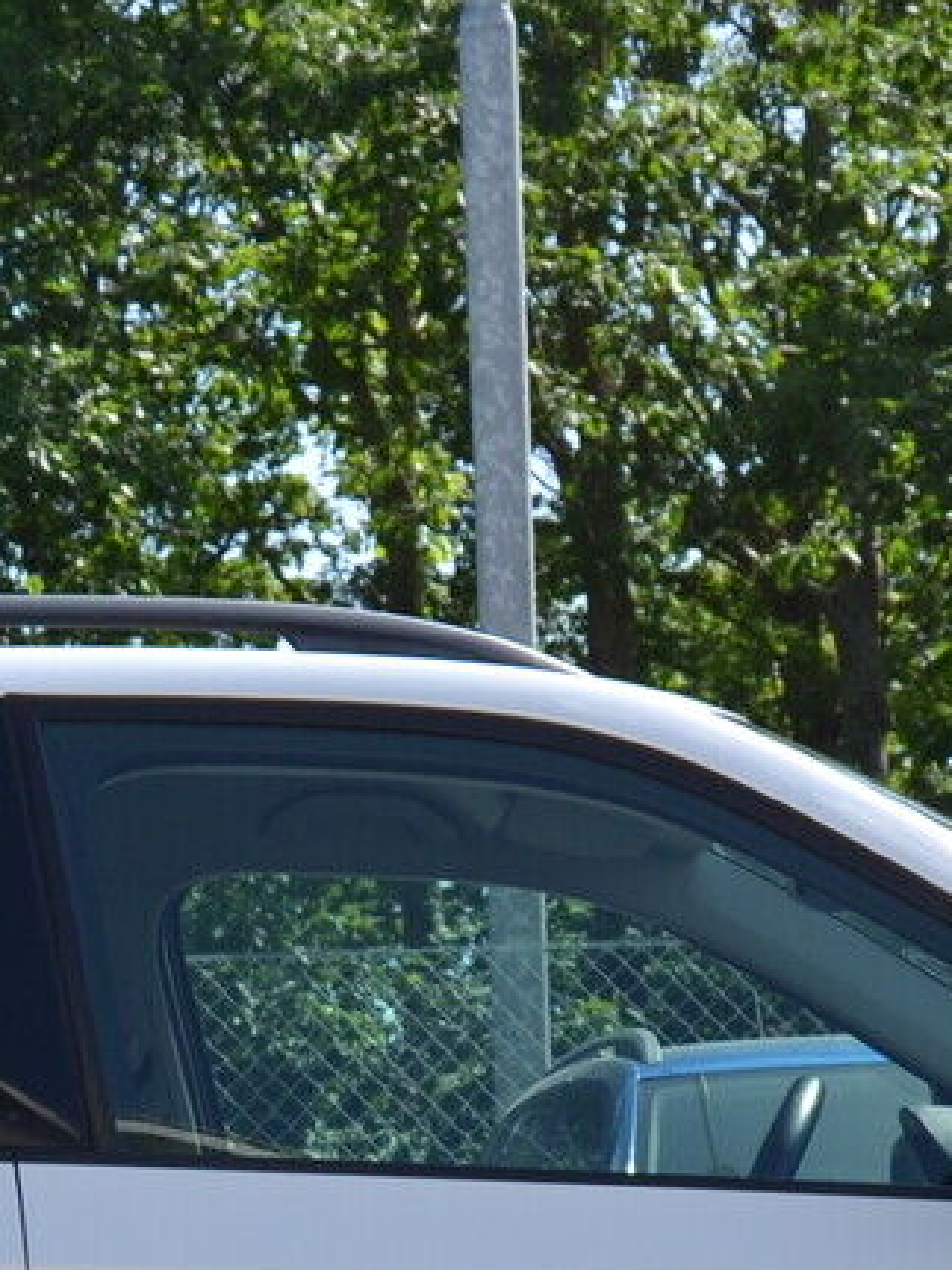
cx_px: 189
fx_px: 6127
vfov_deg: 11.6
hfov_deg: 8.9
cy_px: 1453
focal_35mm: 167
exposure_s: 1/200
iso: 100
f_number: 7.1
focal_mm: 26
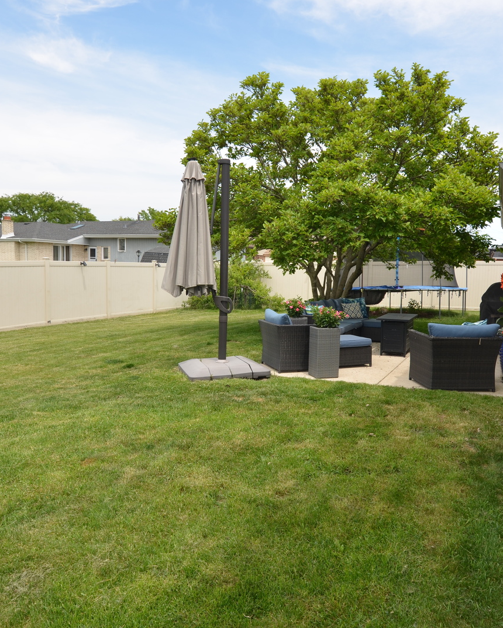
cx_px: 278
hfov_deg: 51.9
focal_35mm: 28
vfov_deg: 62.7
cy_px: 314
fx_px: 516
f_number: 8
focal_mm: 13
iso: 100
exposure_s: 1/250
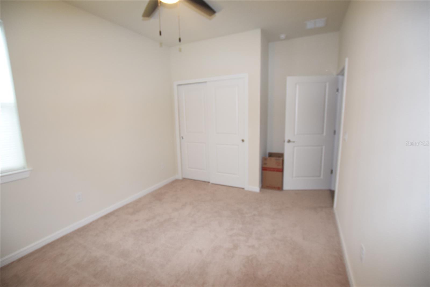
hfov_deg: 100.4
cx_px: 215
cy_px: 144
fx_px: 179
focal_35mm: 15
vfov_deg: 77.3
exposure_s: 1/60
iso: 800
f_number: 4
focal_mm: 10
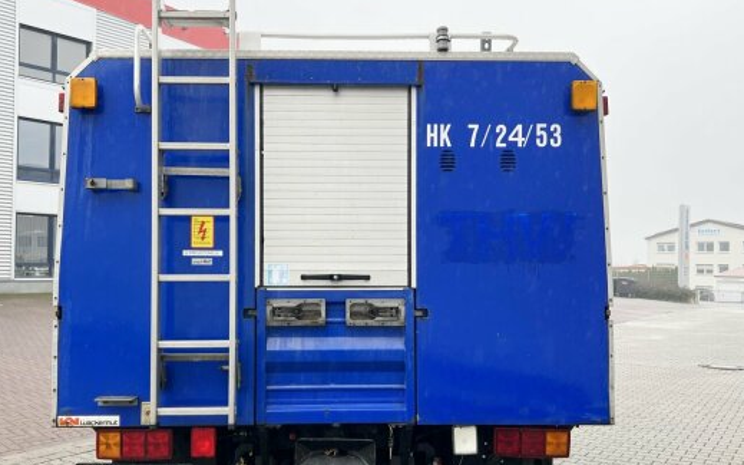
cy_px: 264
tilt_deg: +0.6
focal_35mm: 34
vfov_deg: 37.2
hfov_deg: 56.6
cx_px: 335
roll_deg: -1.1
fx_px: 689
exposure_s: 1/209
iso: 40
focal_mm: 5.7
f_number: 1.5
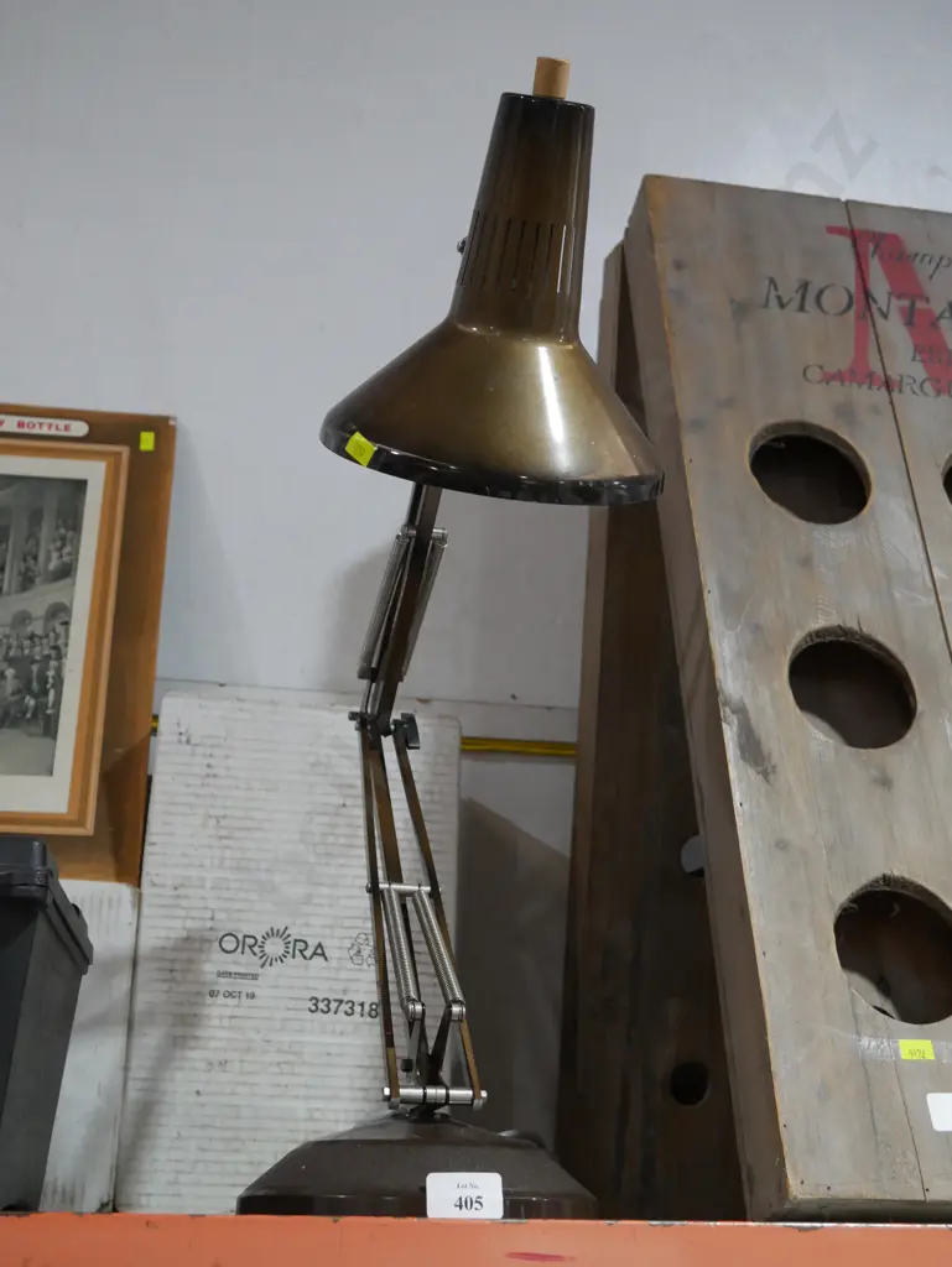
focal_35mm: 46
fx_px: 1685
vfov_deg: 41.2
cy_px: 634
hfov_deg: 31.5
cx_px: 476
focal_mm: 23
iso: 1000
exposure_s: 1/60
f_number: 5.1
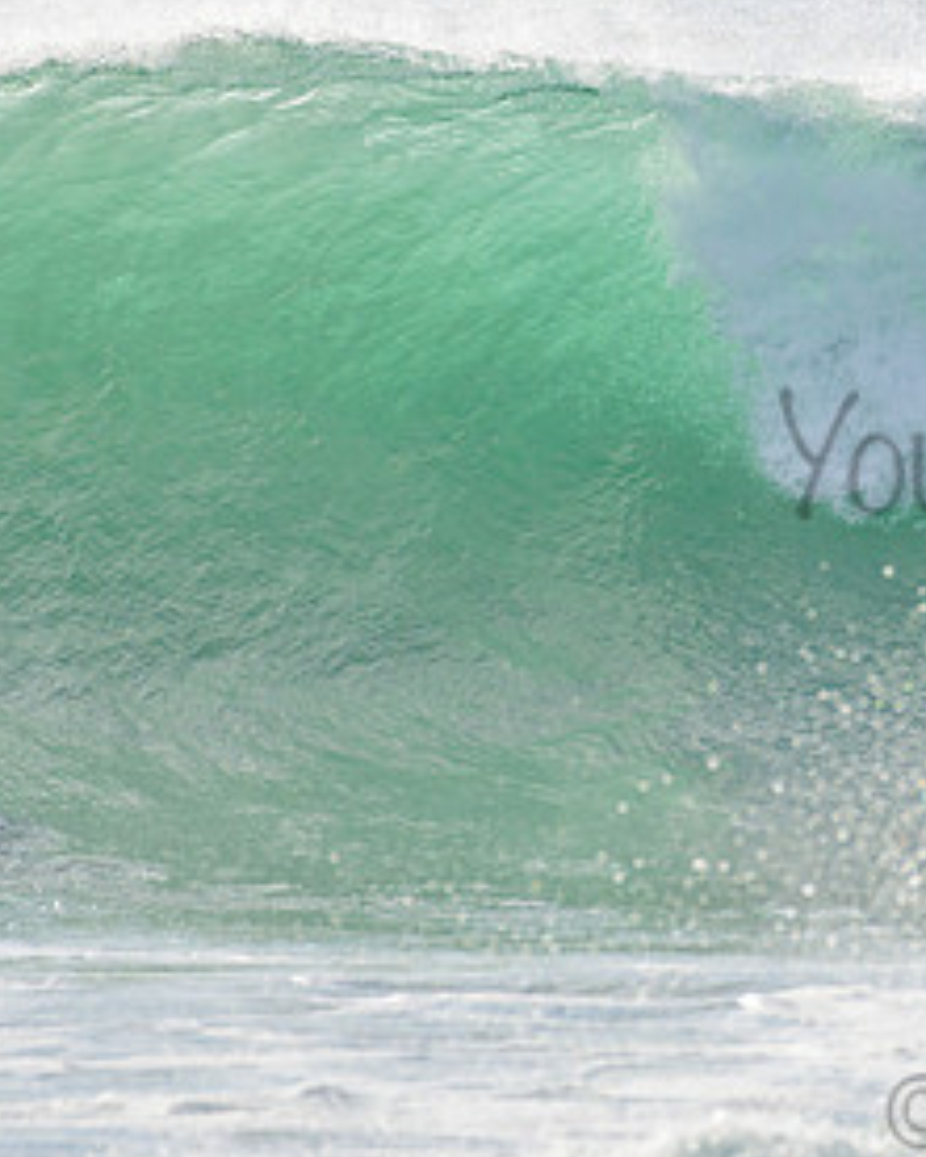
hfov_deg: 1.2
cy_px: 284
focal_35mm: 1252
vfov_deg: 1.5
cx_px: 1115
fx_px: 42867
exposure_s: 1/2000
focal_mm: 500
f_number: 5.6
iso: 280
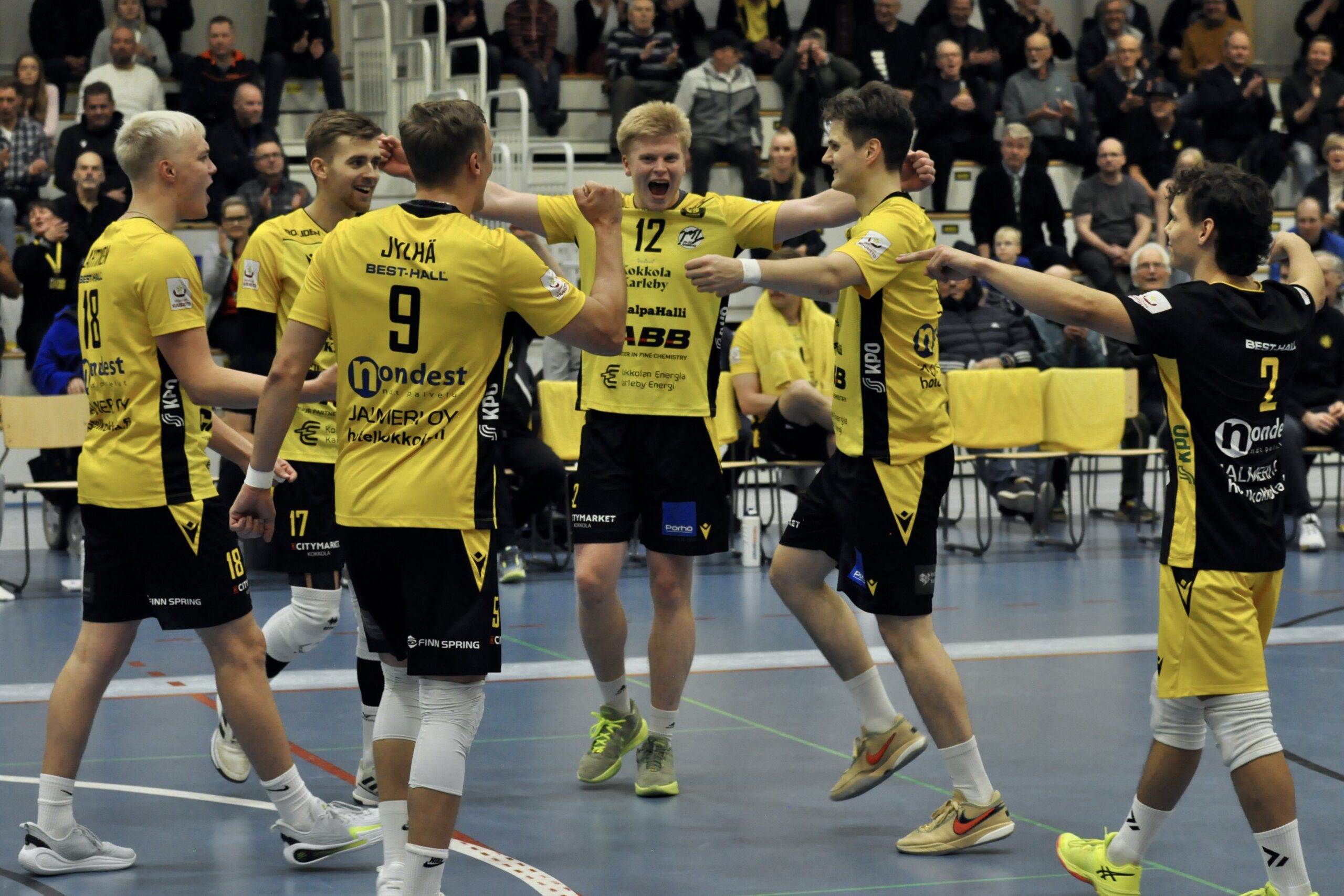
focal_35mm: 105
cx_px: 672
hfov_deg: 19.5
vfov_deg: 13.0
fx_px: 3920
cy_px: 448
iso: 1600
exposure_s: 1/320
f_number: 4
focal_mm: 70
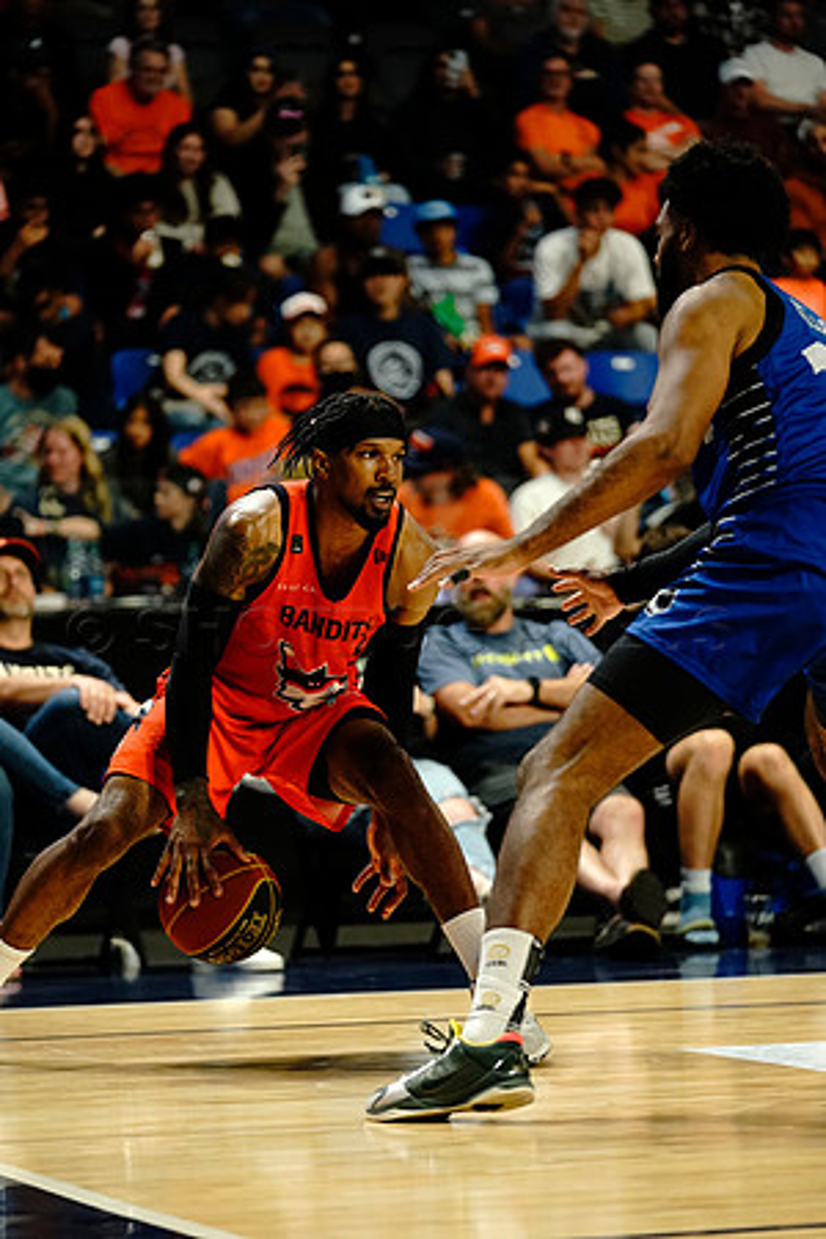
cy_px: 620
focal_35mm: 135
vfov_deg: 15.2
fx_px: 4646
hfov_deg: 10.2
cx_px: 413
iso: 5000
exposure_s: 1/1600
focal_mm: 135
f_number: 2.8
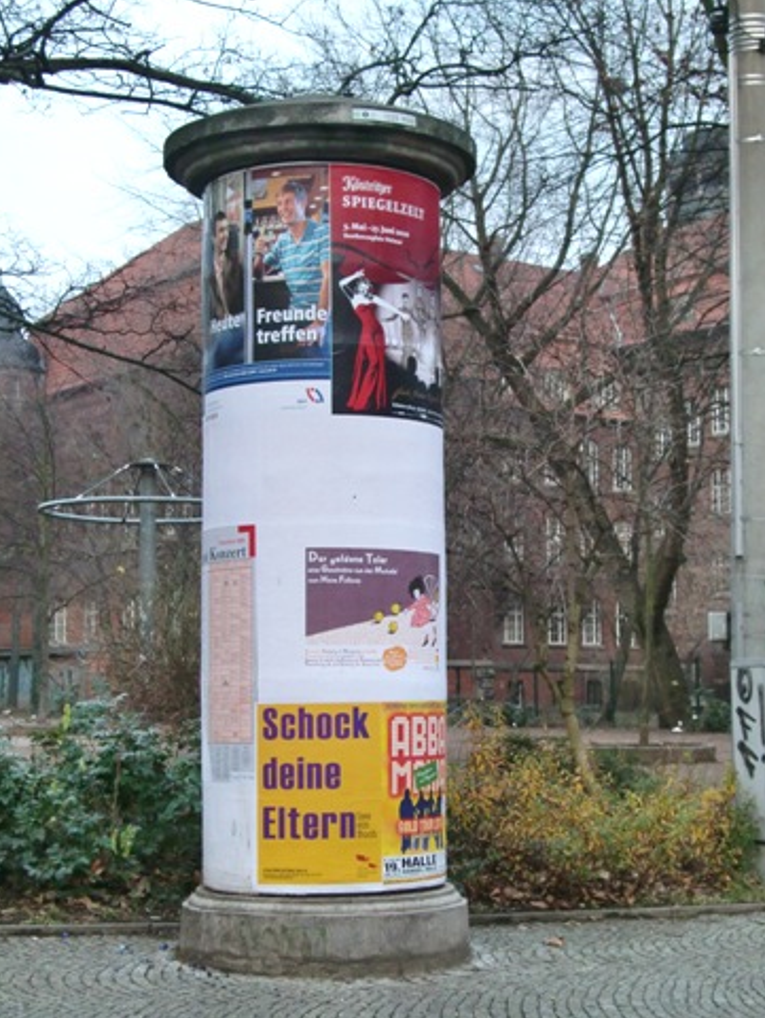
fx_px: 1853
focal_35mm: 63
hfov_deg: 23.3
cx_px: 393
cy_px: 520
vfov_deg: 30.7
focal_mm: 9.8
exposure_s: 1/100
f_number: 3.6
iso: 200
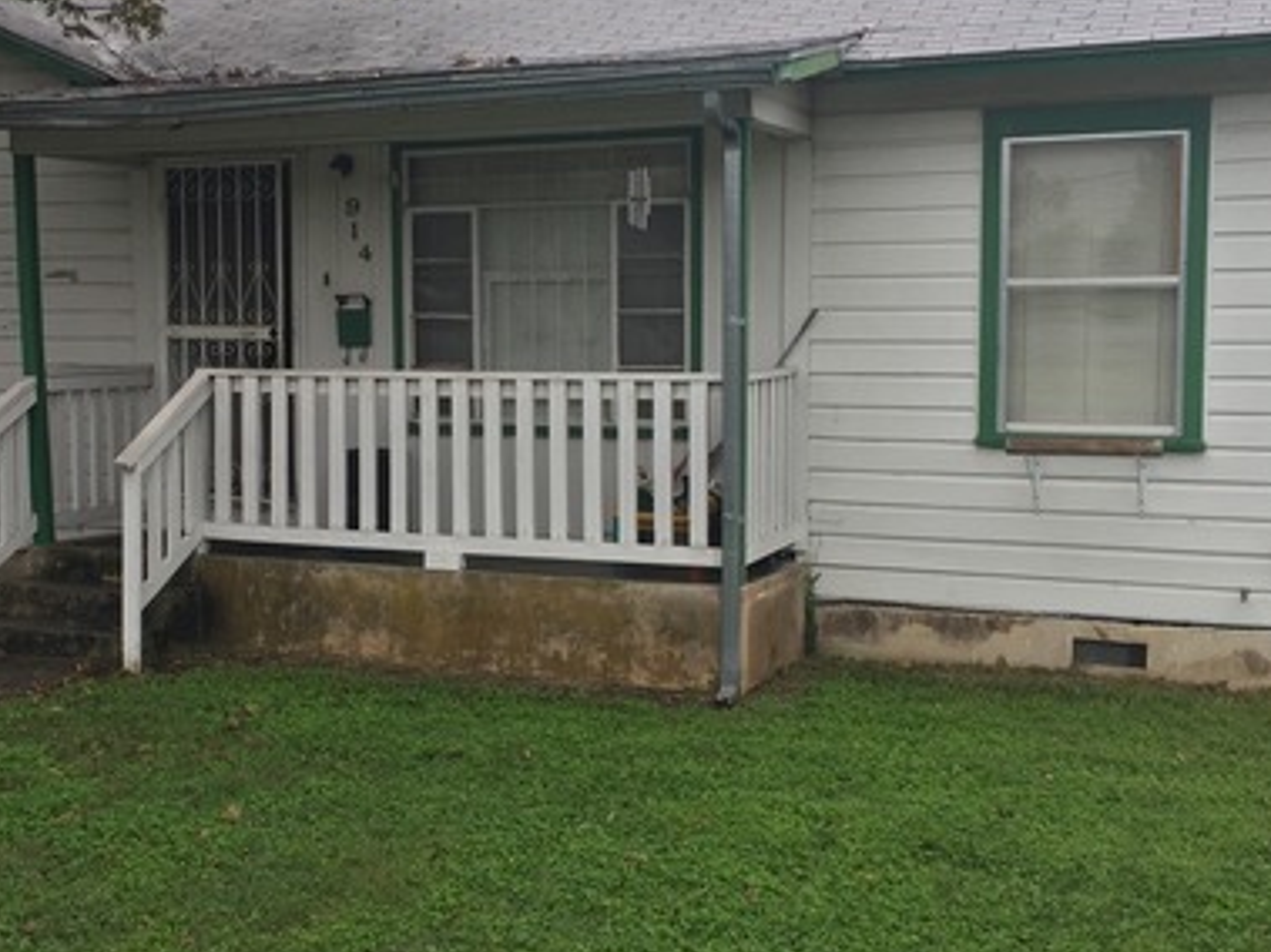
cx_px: 463
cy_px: 493
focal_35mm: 49
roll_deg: -0.7
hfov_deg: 38.6
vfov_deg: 29.7
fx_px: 1799
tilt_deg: -4.9
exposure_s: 1/760
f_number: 2.2
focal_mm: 4.15
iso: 32
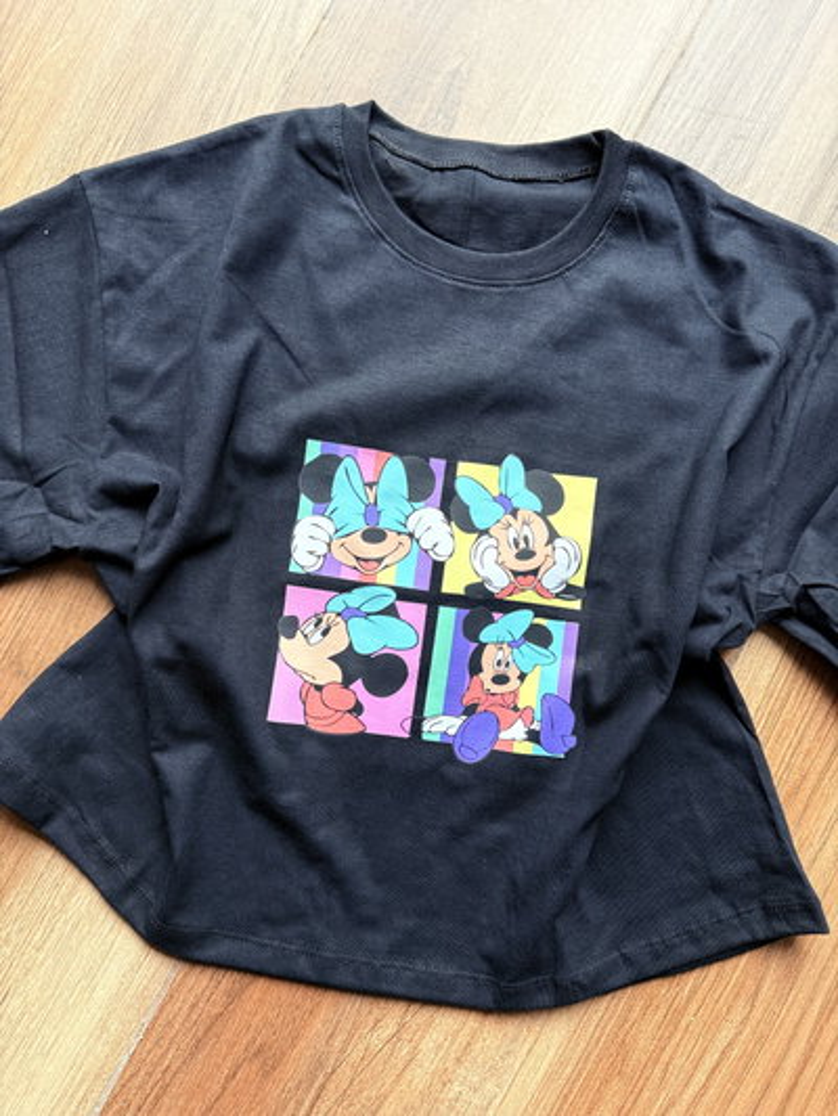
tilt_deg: -87.6
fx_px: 774
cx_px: 419
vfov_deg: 71.6
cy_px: 558
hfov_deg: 56.8
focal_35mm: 24
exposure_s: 1/97
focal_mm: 6.76
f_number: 1.78
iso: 200
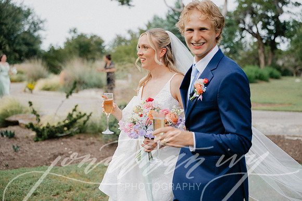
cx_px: 151
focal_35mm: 57
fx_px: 478
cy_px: 100
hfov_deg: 35.0
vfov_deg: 23.8
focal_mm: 57
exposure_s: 1/1250
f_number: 2.8
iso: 200
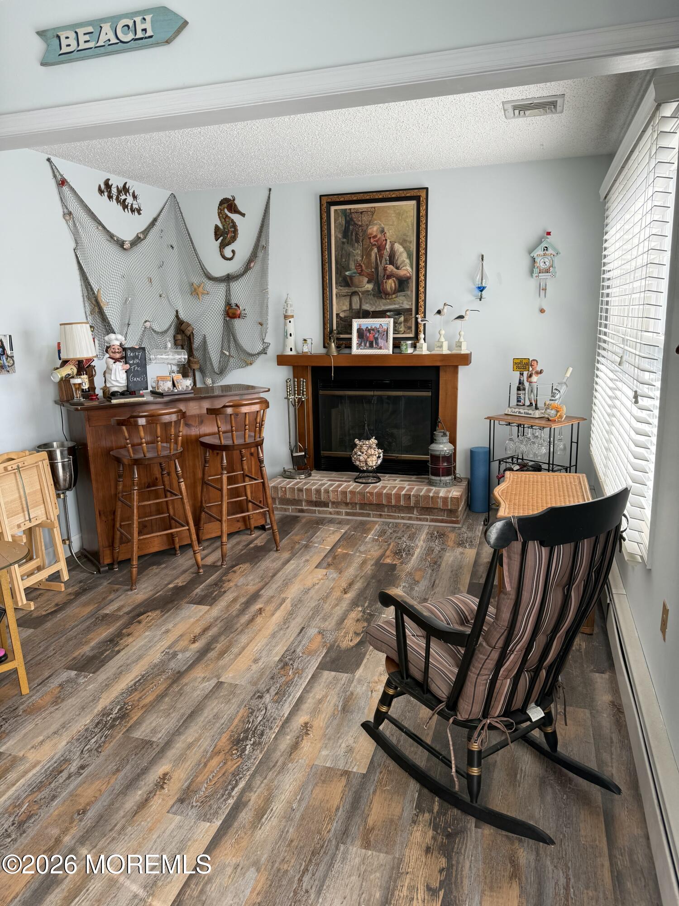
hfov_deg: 56.8
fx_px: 628
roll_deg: +0.9
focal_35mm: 24
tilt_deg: -12.0
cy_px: 453
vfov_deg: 71.6
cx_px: 340
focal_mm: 6.76
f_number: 1.78
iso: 64
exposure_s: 1/176
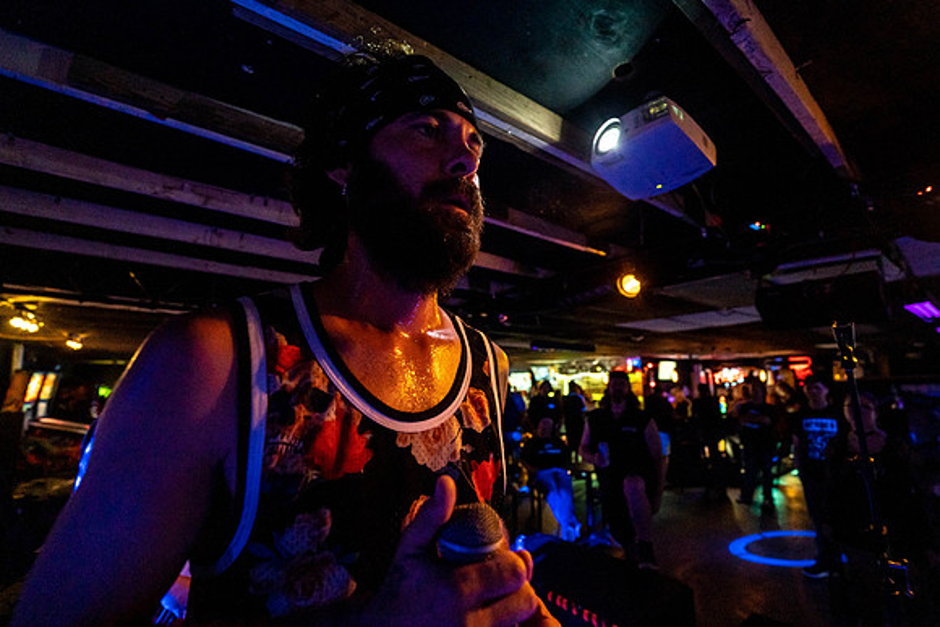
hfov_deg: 100.2
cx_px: 501
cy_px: 297
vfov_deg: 77.3
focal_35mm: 15
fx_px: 392
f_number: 2.8
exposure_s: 1/200
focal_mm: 14
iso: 3200
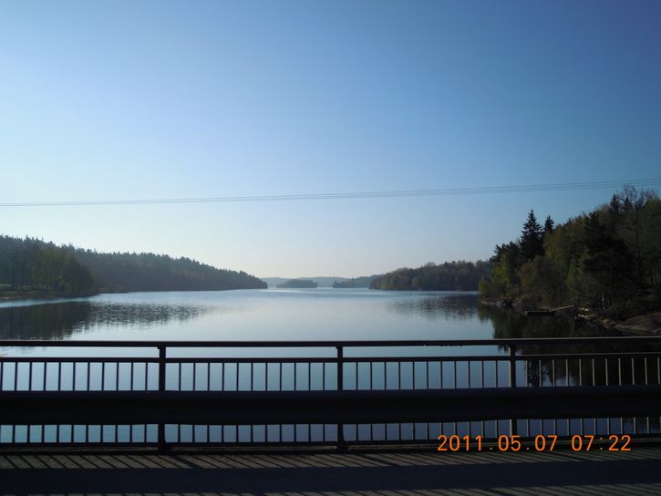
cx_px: 330
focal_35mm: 28
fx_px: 535
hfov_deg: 63.4
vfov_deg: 49.8
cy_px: 248
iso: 100
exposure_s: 1/500
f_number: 7.6
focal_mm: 5
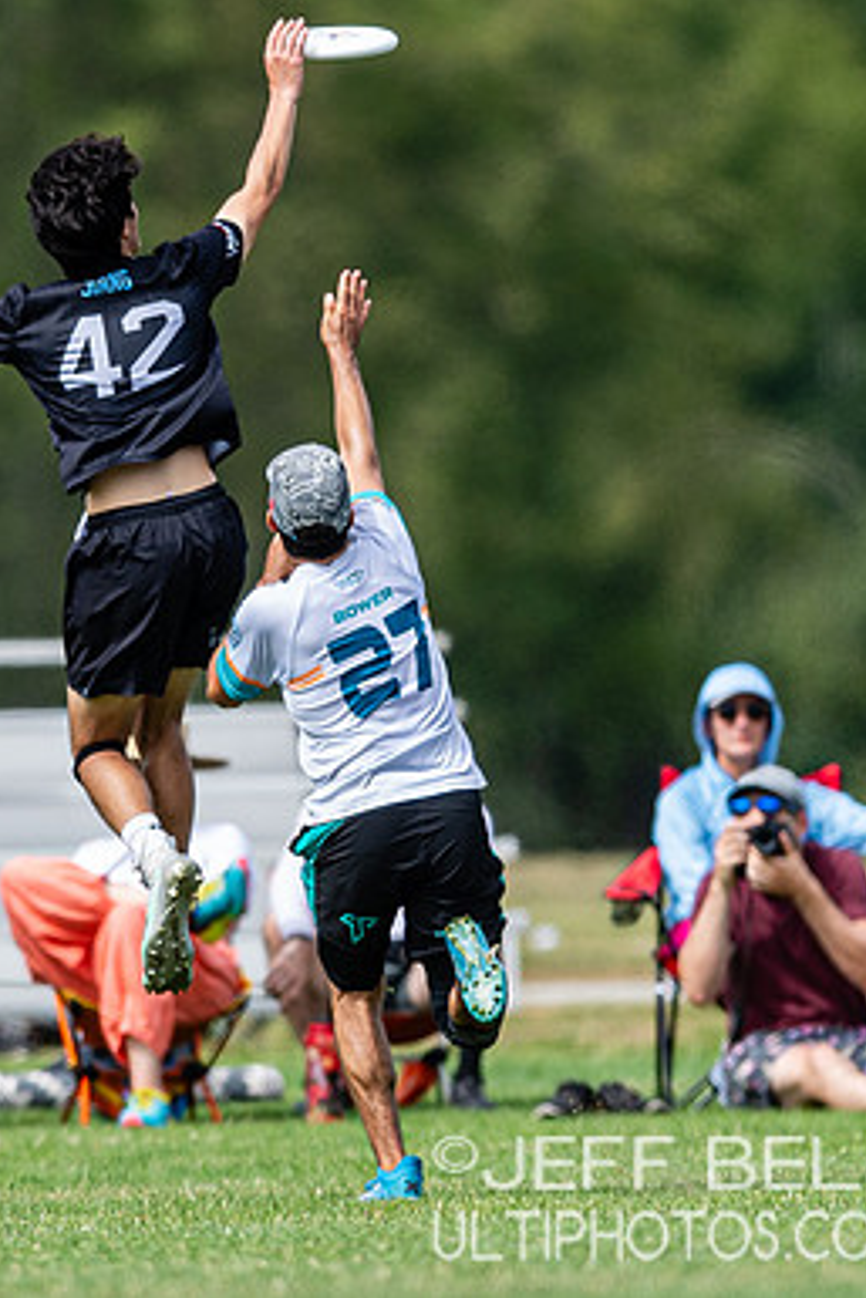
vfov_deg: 1.7
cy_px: 611
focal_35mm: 1245
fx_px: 44880
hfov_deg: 1.1
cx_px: 263
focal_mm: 400
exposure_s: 1/1250
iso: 100
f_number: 2.8
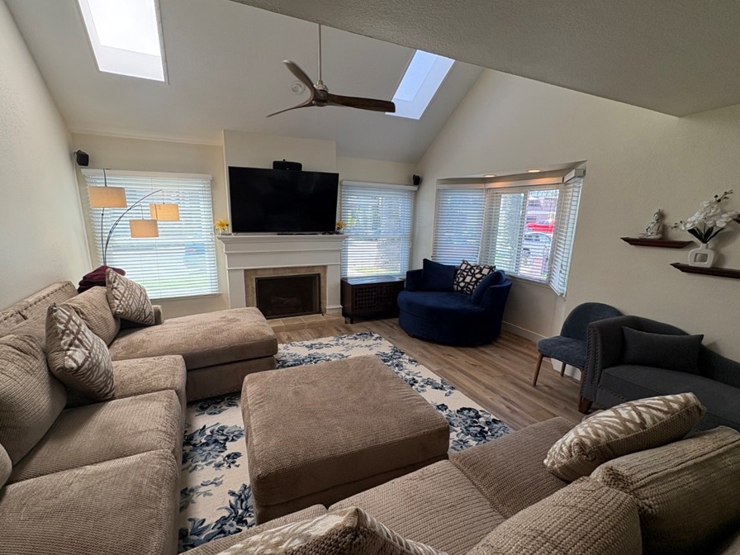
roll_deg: -1.8
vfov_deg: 78.1
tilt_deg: -12.1
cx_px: 359
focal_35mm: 16
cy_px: 290
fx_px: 342
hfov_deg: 94.5
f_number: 2.2
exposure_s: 1/132
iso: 80
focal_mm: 2.22
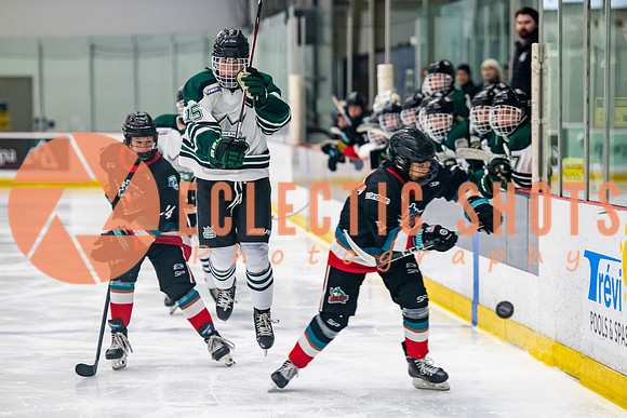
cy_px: 251
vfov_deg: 8.2
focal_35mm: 168
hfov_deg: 12.2
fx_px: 2930
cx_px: 334
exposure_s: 1/640
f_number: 3.2
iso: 2000
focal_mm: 140
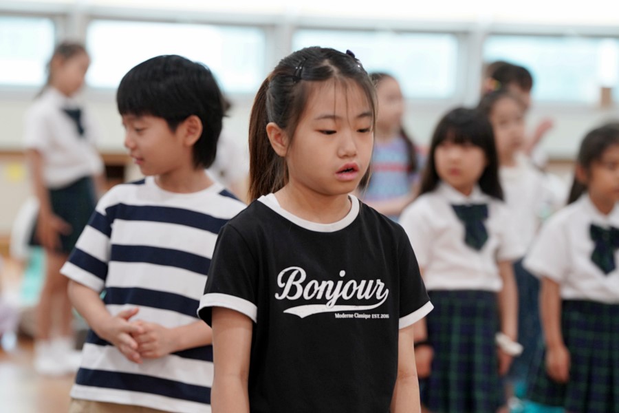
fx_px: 2476
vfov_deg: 9.5
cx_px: 310
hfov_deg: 14.3
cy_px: 206
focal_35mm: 144
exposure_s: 1/160
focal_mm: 144
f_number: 4
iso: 1600
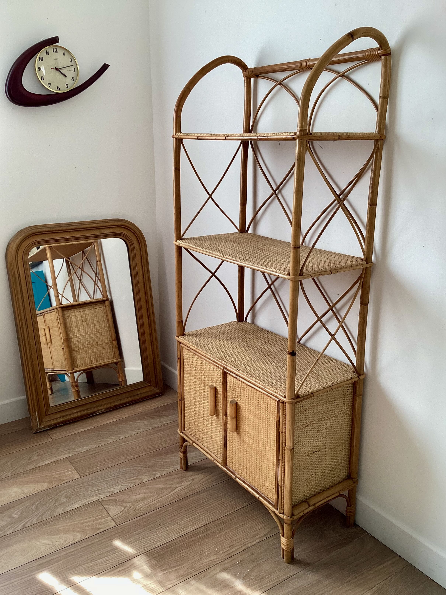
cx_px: 223
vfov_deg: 58.4
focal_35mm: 31
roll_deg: -1.1
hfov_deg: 45.4
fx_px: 533
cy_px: 298
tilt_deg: -15.5
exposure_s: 1/120
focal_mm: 3.3
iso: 80
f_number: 2.4
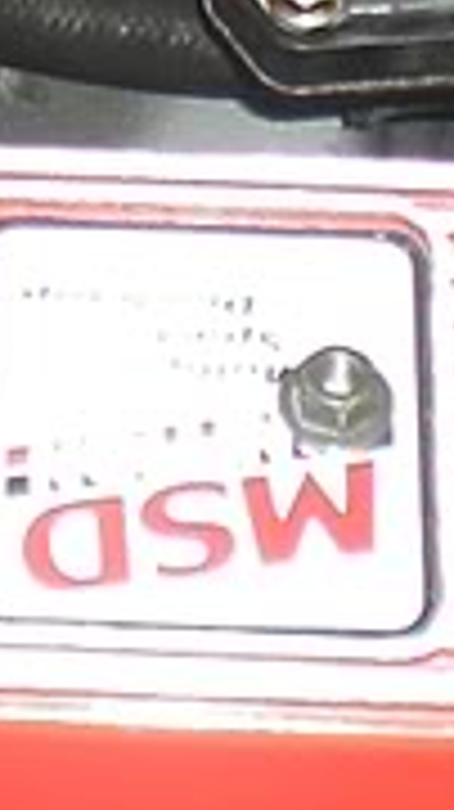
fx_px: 5060
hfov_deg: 5.1
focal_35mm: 236
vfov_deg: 8.8
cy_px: -562
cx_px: -94
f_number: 3.1
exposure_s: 1/60
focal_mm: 6.3
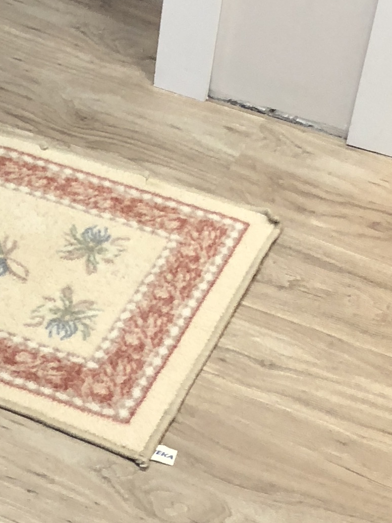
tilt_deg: -38.1
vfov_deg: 18.0
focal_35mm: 109
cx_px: 126
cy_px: 346
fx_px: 1646
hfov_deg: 13.6
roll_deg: -9.1
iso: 40
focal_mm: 4
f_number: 1.8
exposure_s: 1/17
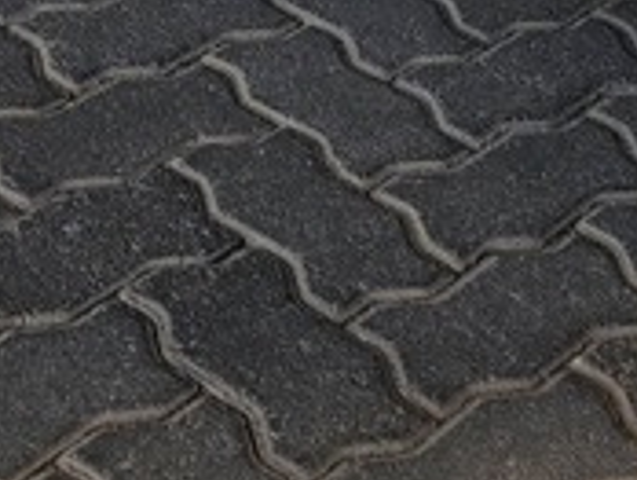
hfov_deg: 14.0
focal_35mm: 135
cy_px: -883
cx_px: 838
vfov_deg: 9.2
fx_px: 2488
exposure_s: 1/180
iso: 40
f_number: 1.7
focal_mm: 6.25
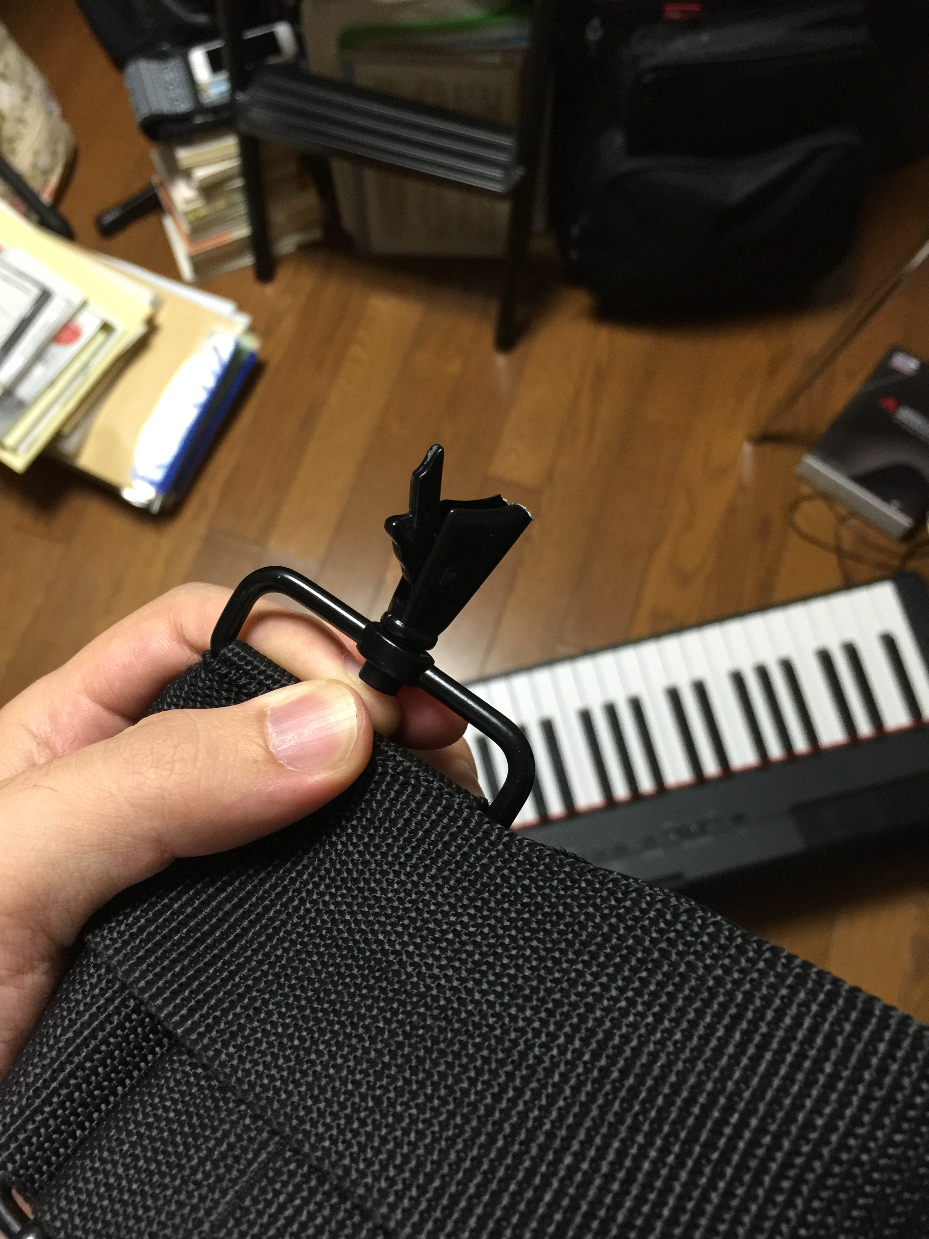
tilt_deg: -70.9
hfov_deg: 48.2
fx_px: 1038
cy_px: 620
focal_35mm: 29
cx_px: 464
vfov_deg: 61.7
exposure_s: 1/17
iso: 160
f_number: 2.2
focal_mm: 4.15
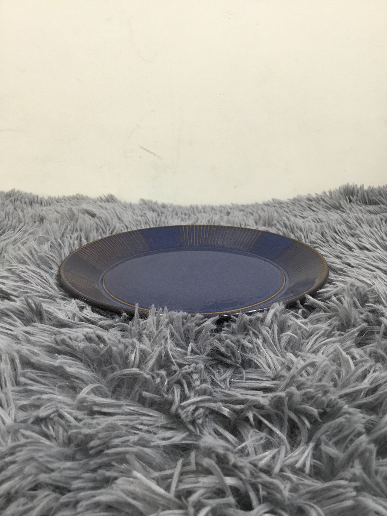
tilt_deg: -20.8
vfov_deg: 58.4
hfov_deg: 45.4
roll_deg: -0.3
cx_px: 194
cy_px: 258
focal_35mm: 31
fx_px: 462
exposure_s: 1/33
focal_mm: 3.3
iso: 125
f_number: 2.4
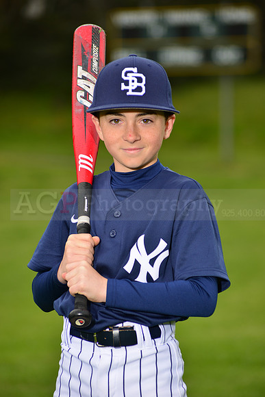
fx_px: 2207
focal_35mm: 200
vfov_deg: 10.3
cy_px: 198
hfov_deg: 6.9
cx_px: 132
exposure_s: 1/200
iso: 200
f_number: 6.3
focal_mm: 200
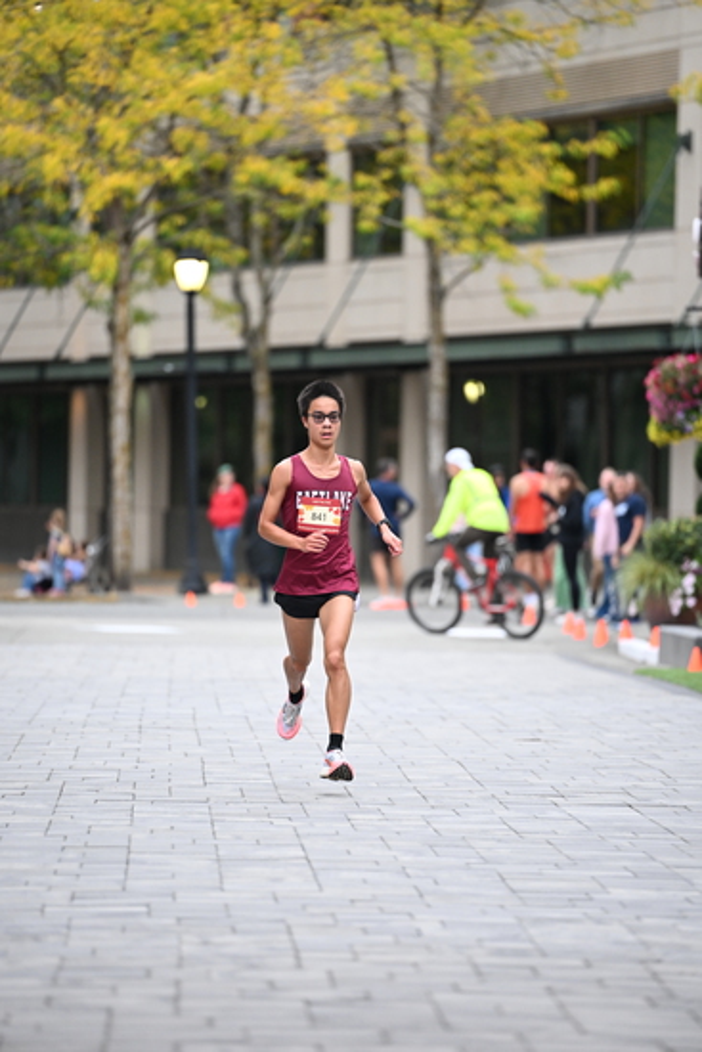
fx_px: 5846
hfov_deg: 6.9
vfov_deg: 10.3
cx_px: 351
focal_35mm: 200
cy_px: 526
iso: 1600
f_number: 2.8
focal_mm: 200
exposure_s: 1/800
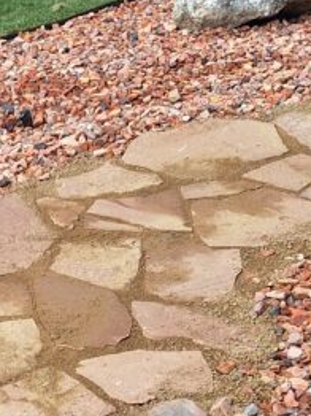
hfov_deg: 15.8
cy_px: 465
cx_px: -52
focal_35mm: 90
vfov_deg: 20.7
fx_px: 1080
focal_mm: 5.54
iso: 40
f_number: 1.8
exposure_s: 1/688
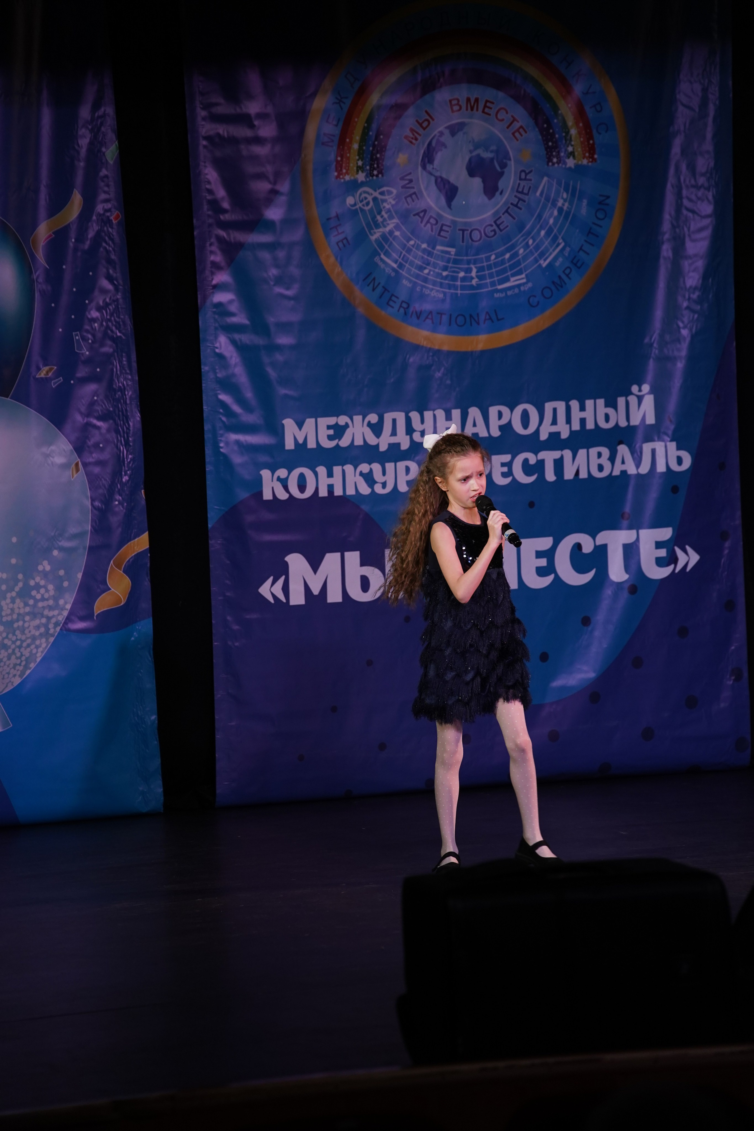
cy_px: 566
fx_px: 4712
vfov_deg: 13.7
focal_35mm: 150
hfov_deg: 9.1
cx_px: 377
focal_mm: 150
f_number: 4
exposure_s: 1/400
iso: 1600
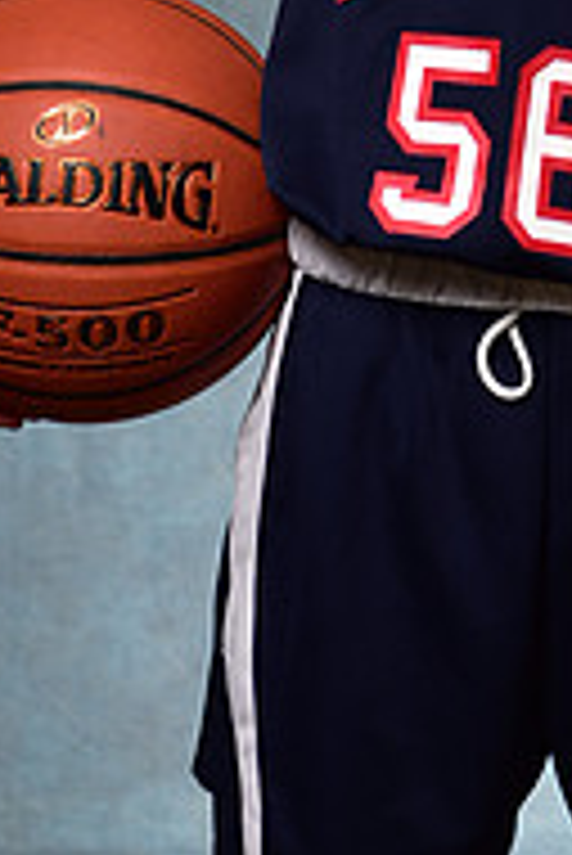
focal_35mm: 214
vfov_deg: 9.4
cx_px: 547
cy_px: -392
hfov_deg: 6.4
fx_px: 5091
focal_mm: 70
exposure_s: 1/200
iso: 100
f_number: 5
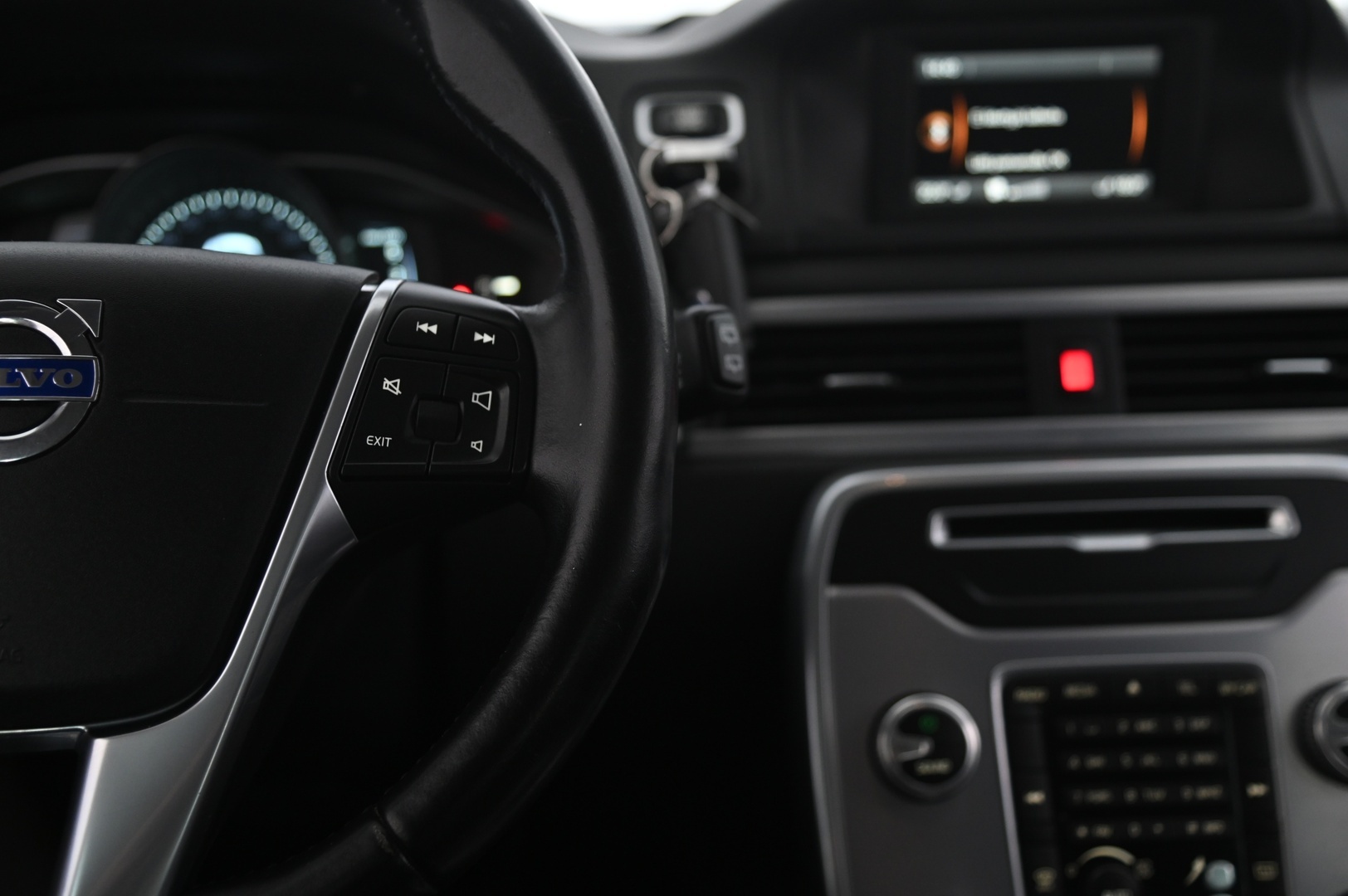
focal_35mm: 48
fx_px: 1796
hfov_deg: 41.1
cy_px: 448
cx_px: 674
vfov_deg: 28.0
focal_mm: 48
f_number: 4
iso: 2000
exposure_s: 1/30
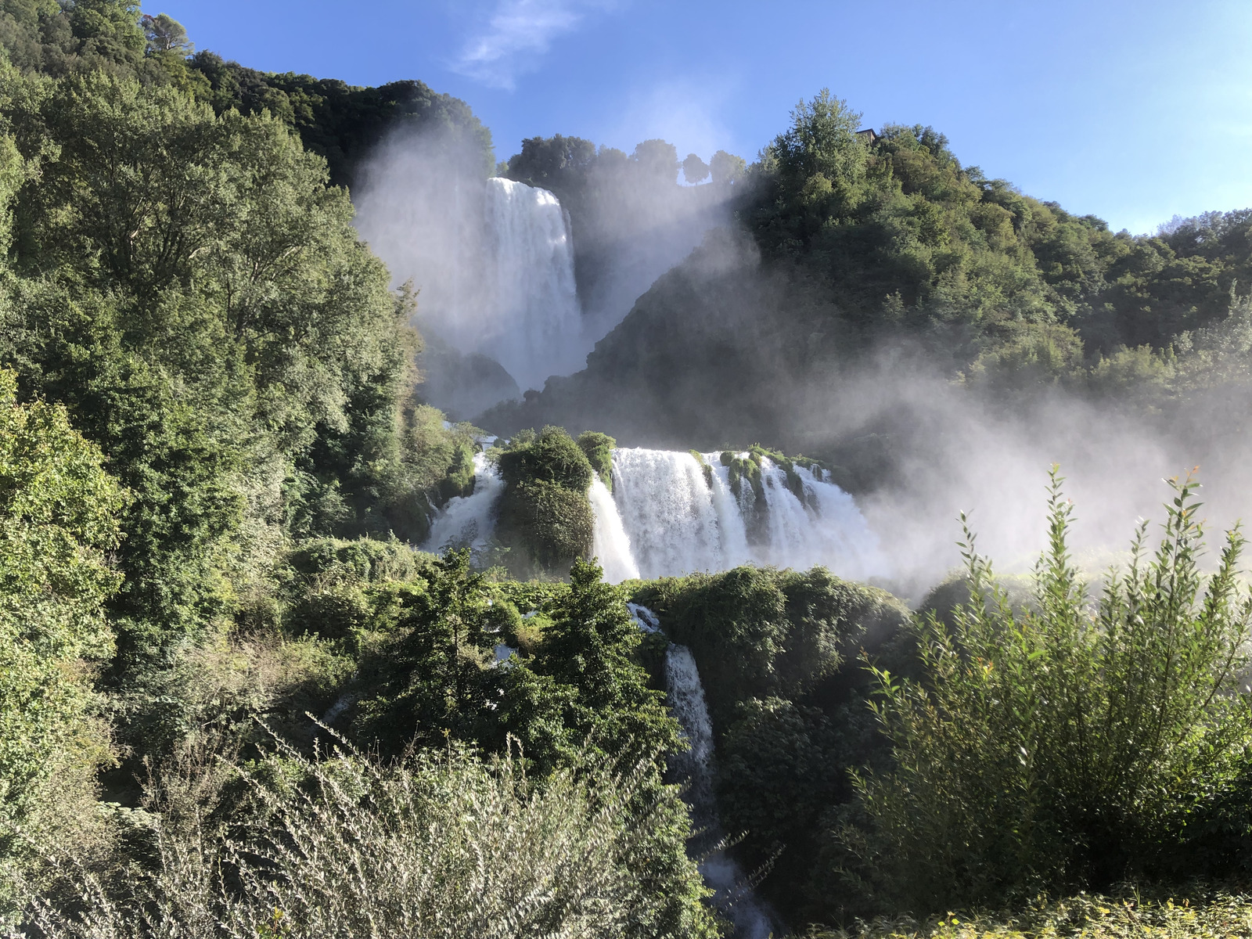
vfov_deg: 49.7
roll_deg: -0.7
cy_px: 470
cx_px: 626
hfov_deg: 63.4
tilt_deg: +10.2
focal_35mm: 28
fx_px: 1013
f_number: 1.8
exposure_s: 1/796
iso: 20
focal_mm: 4
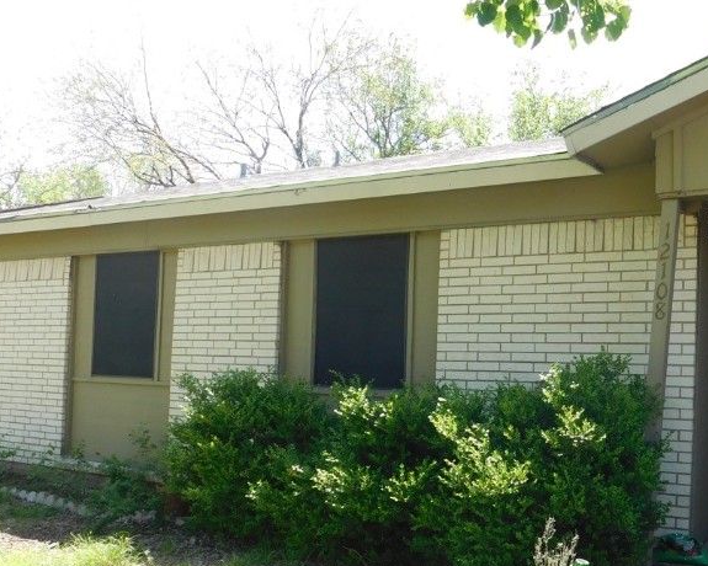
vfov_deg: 37.1
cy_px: 353
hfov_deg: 45.2
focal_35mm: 40
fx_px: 838
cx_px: 467
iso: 125
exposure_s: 1/400
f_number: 3
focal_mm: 4
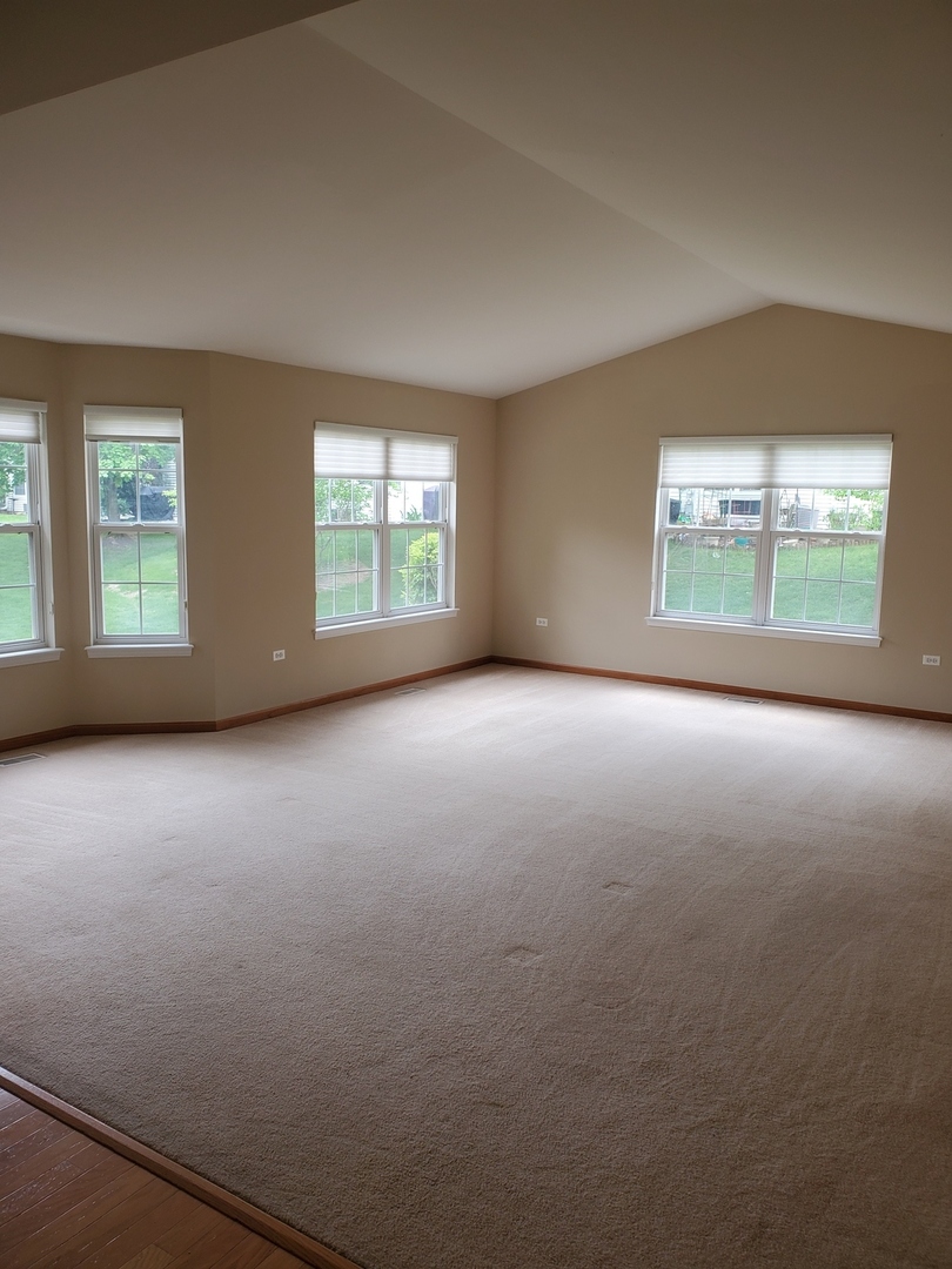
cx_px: 476
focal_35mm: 26
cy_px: 634
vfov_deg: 67.3
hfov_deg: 53.1
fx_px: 953
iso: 64
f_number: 2.4
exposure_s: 1/120
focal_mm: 4.3
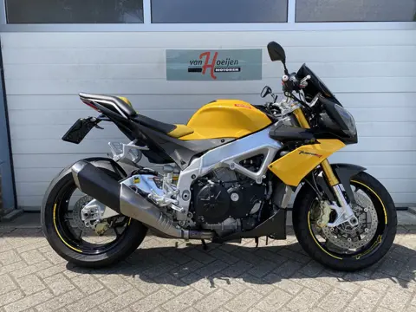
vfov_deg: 53.1
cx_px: 208
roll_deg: +0.0
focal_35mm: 26
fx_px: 312
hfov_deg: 67.3
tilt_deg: -9.8
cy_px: 156
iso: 32
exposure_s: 1/1504
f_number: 1.8
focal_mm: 4.25
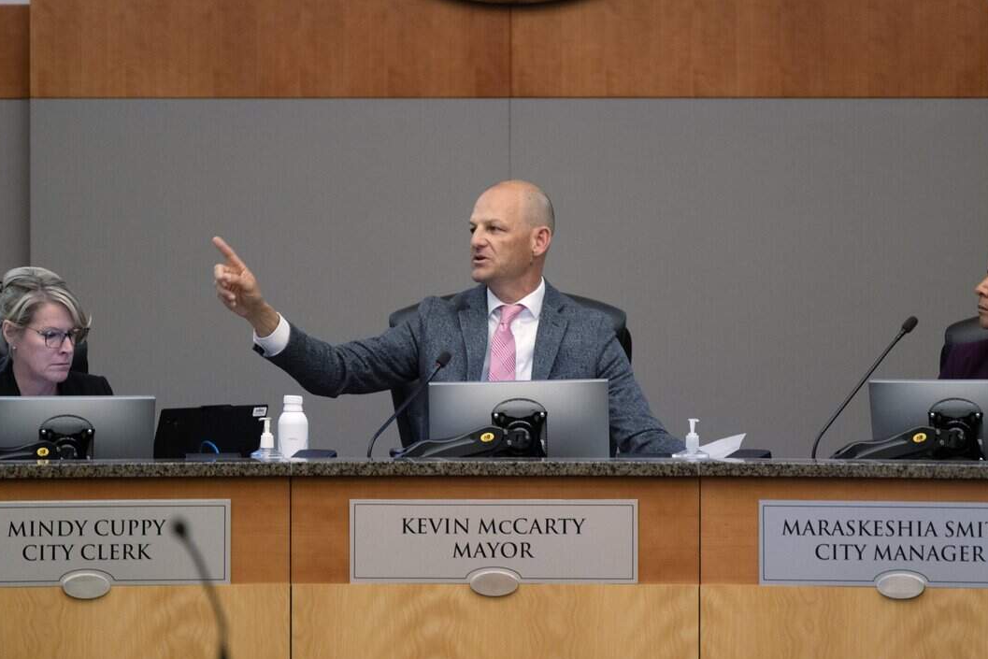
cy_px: 308
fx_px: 8289
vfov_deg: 4.6
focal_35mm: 302
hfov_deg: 6.8
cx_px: 524
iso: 2500
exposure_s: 1/250
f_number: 4
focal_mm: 280
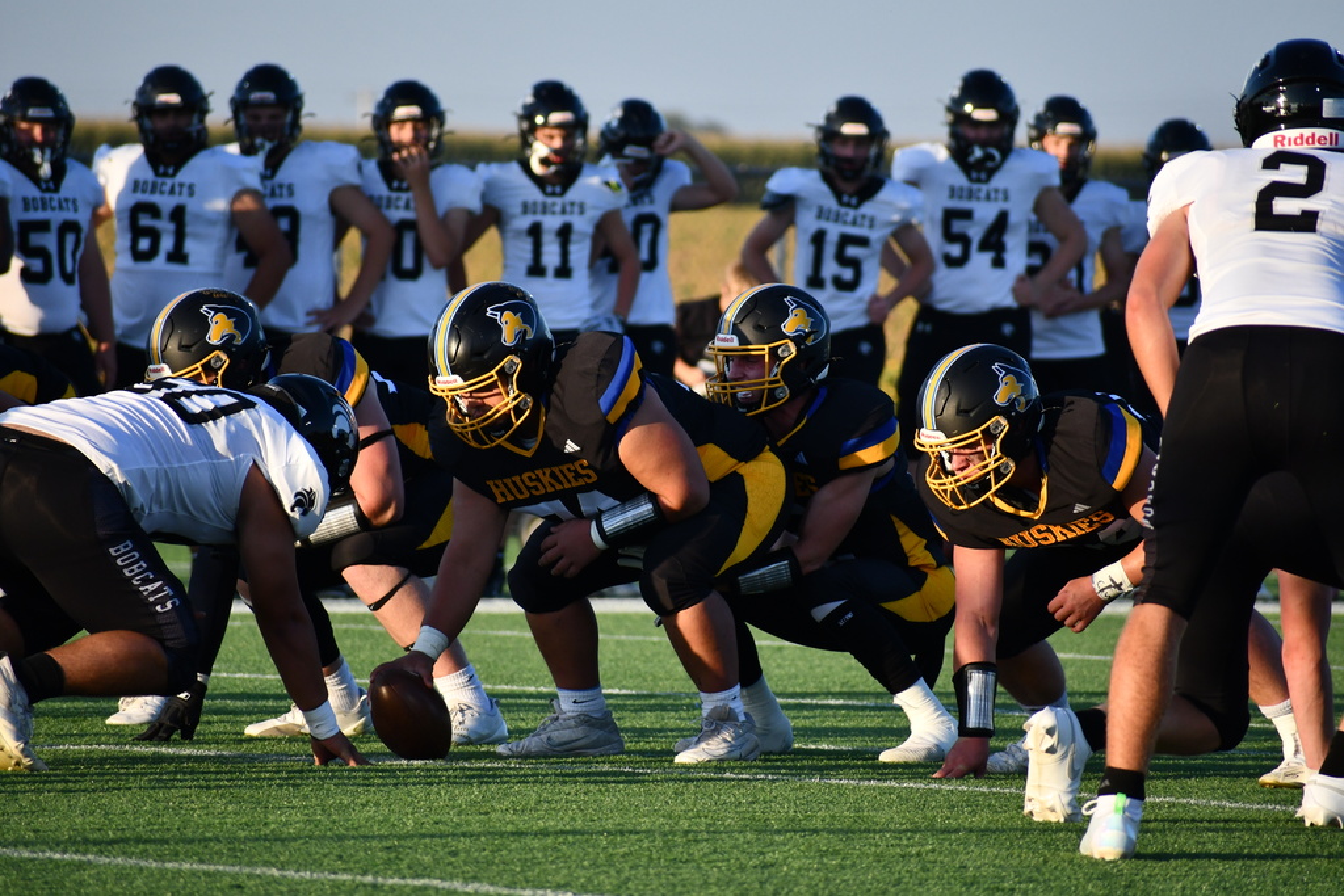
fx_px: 16801
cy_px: 448
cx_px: 672
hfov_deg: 4.6
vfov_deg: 3.1
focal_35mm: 450
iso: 800
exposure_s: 1/1250
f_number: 6.3
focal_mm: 300
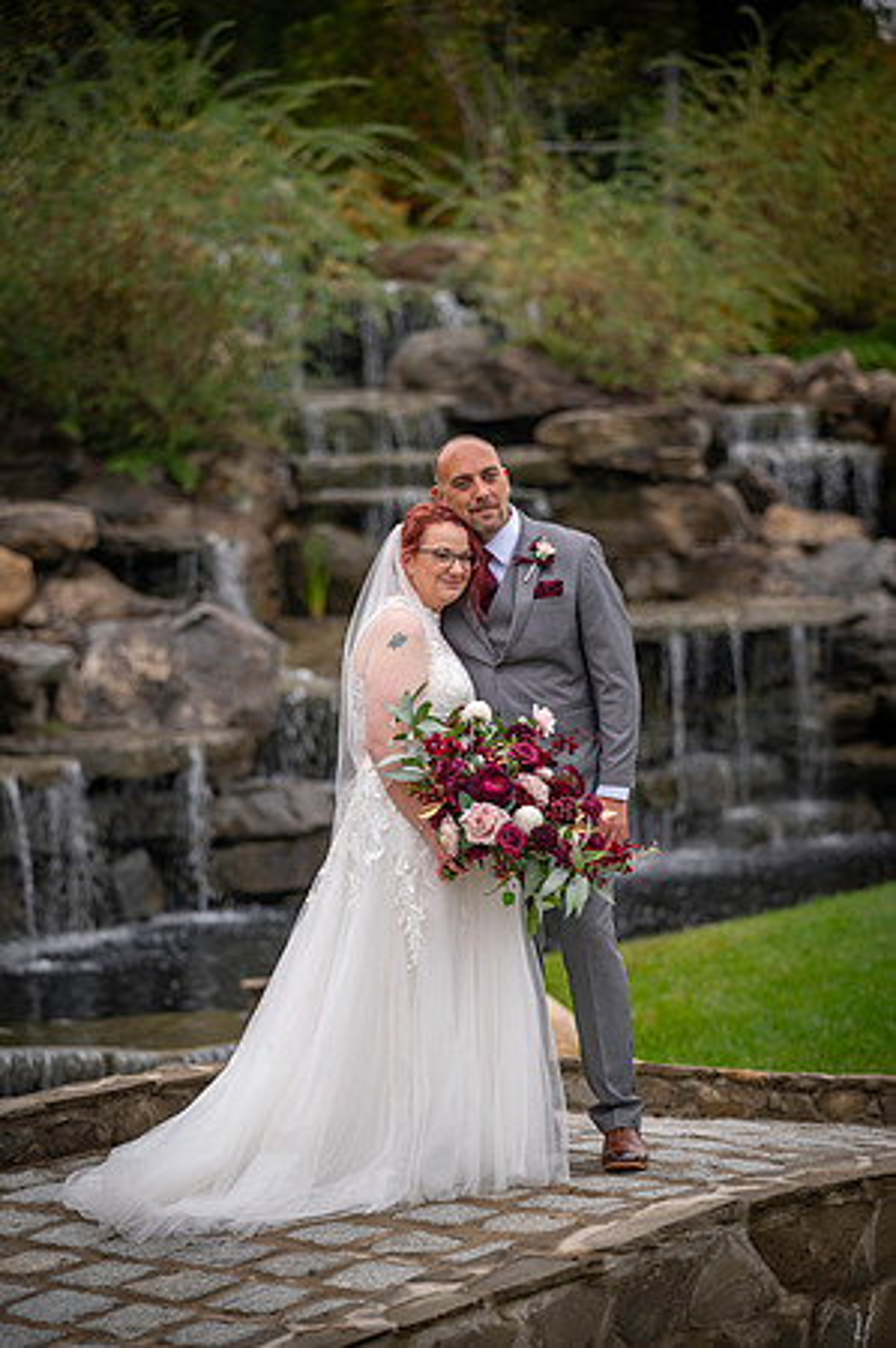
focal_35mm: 125
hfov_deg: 10.9
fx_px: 4677
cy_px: 674
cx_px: 448
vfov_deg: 16.4
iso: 80
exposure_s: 1/125
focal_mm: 125
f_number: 2.8
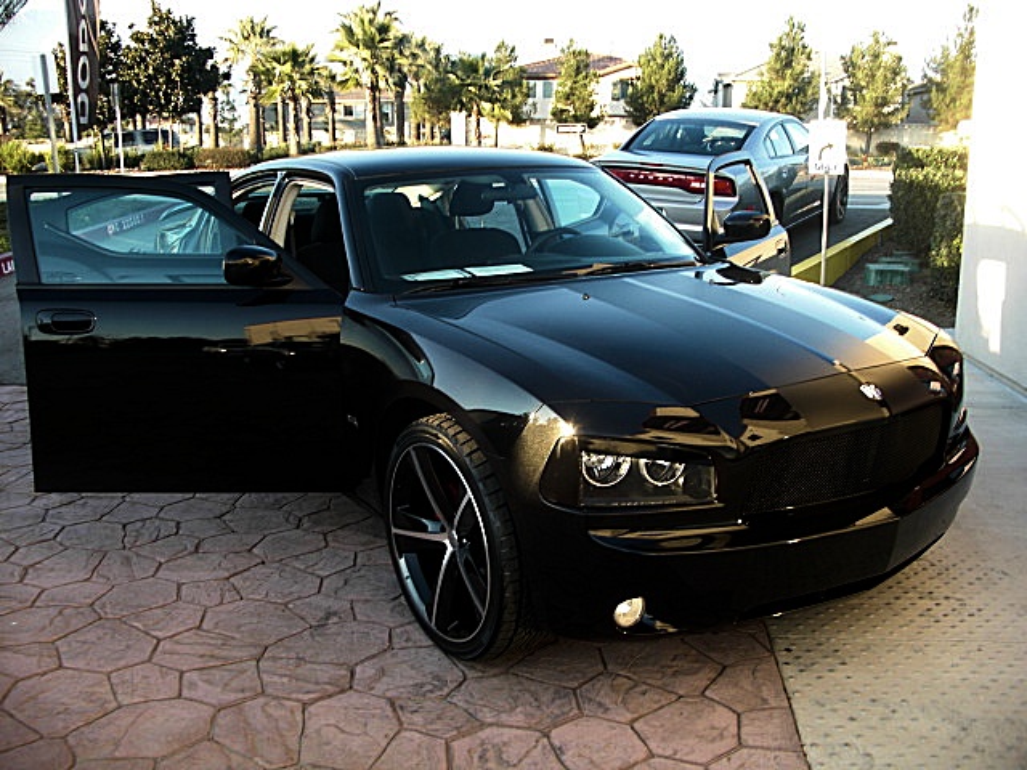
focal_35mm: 36
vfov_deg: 39.7
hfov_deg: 51.4
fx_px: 1068
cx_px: 514
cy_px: 385
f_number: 2.8
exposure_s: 1/60
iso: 50
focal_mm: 6.3
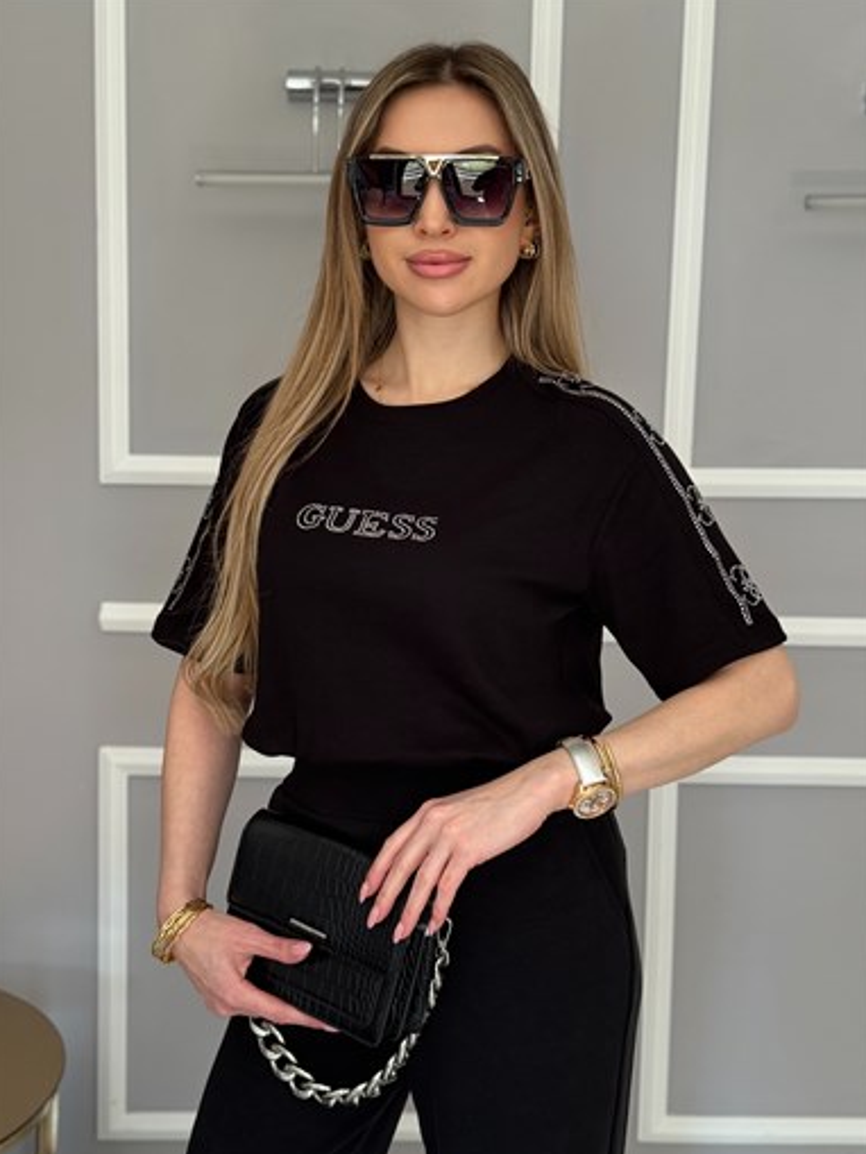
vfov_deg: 38.9
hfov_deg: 29.7
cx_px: 431
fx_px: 1634
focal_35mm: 49
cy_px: 580
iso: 100
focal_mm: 6.76
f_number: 1.78
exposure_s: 1/74
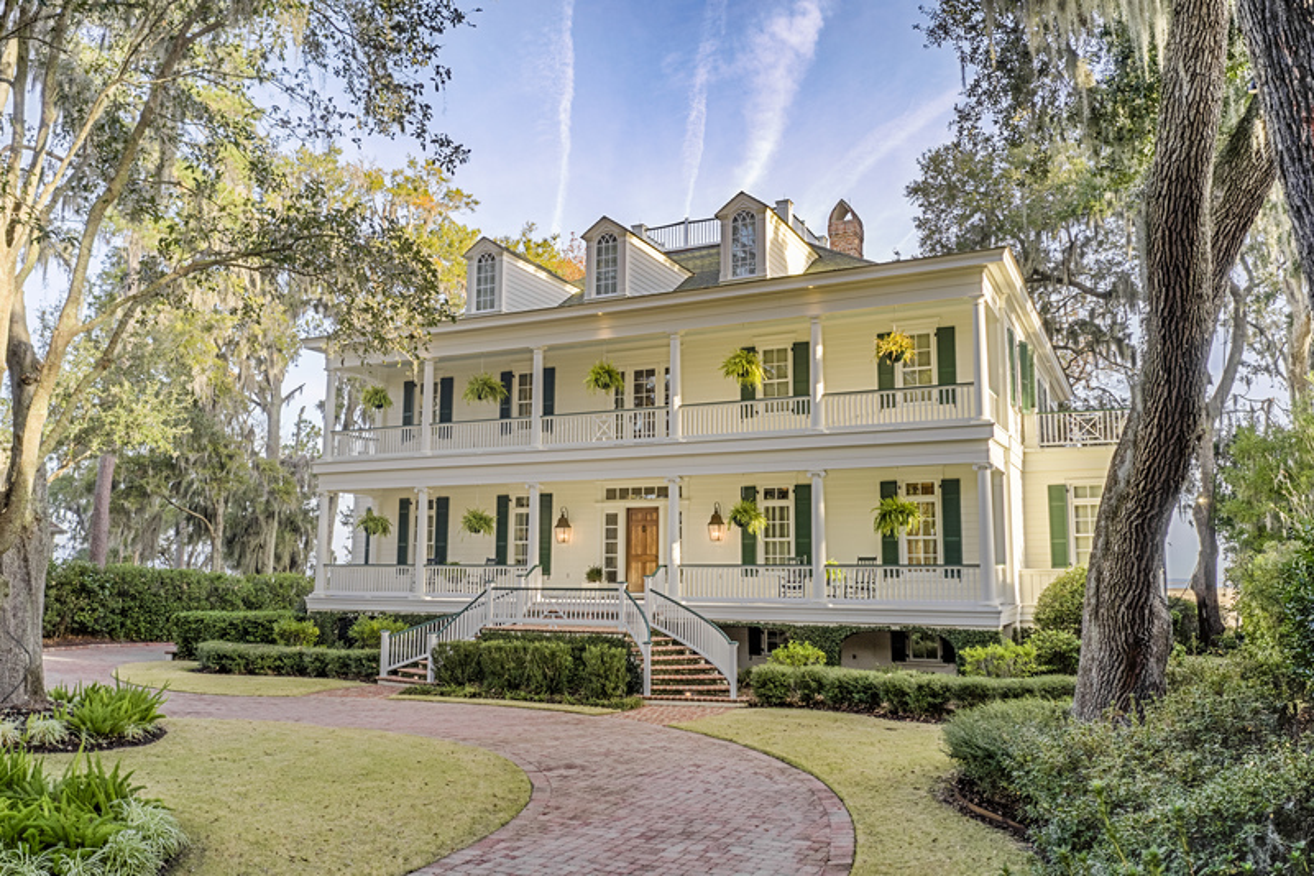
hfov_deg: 65.5
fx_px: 1022
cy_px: 438
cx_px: 657
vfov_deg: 46.4
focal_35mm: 28
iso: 100
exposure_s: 1/100
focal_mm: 10.3
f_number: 4.5
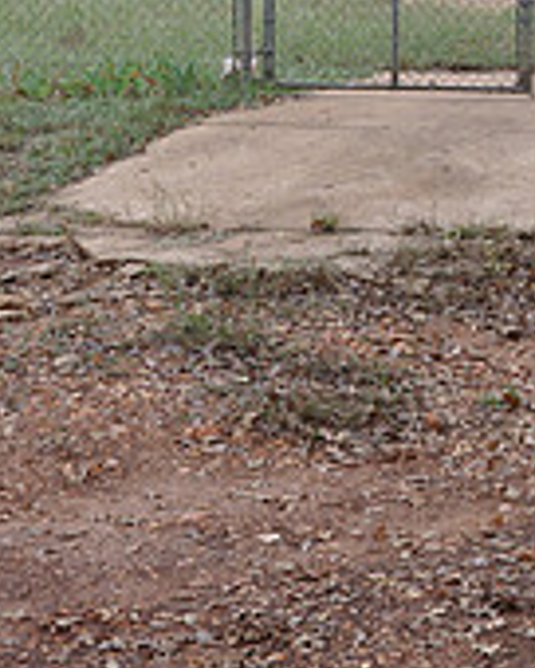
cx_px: 944
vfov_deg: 15.8
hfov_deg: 11.9
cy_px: 2
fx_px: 2367
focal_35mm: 120
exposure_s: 1/60
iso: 200
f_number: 8
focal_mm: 25
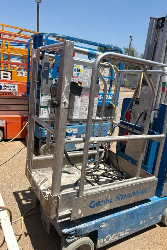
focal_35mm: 28
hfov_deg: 46.4
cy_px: 129
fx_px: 195
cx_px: 90
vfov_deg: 65.5
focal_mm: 5.7
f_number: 1.5
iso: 50
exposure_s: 1/4630
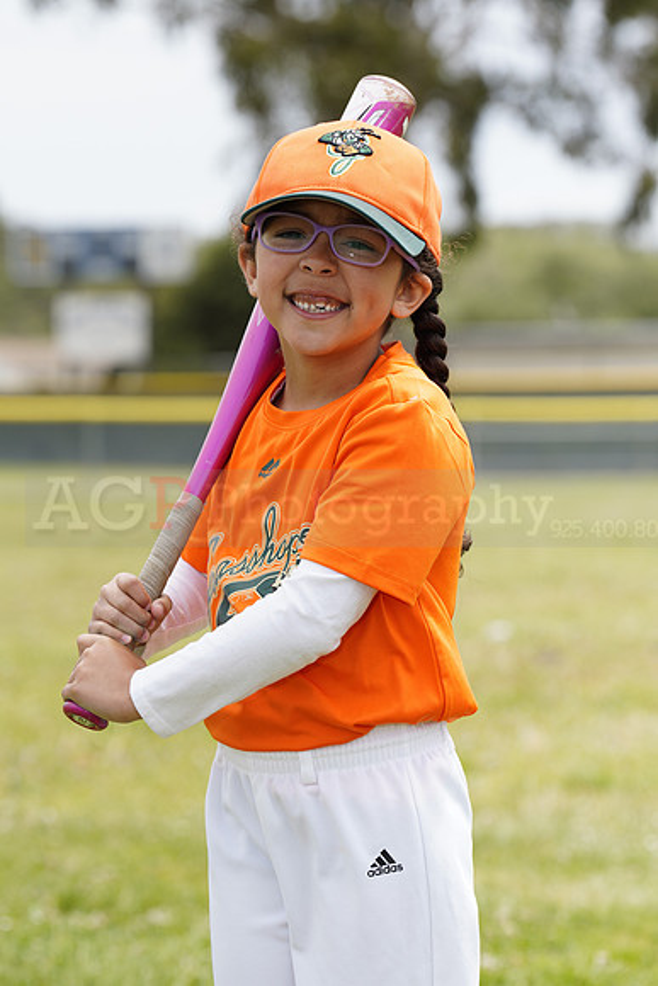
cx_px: 329
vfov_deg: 11.9
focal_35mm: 173
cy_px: 493
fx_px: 4740
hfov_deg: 7.9
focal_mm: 173
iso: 100
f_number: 7.1
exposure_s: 1/250
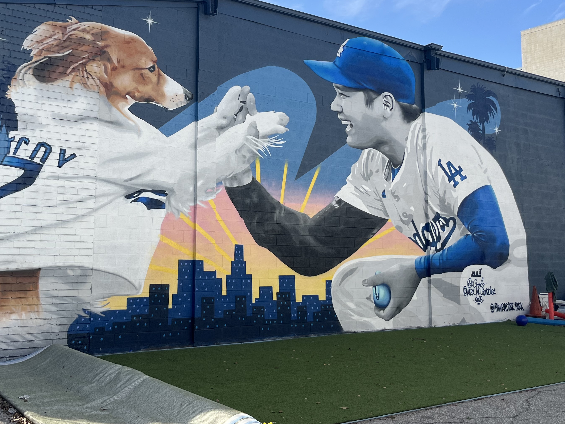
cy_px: 164
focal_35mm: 39
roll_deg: -0.6
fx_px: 637
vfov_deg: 36.6
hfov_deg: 47.4
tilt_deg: +8.5
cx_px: 211
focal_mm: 5.1
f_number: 1.6
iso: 50
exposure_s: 1/2179
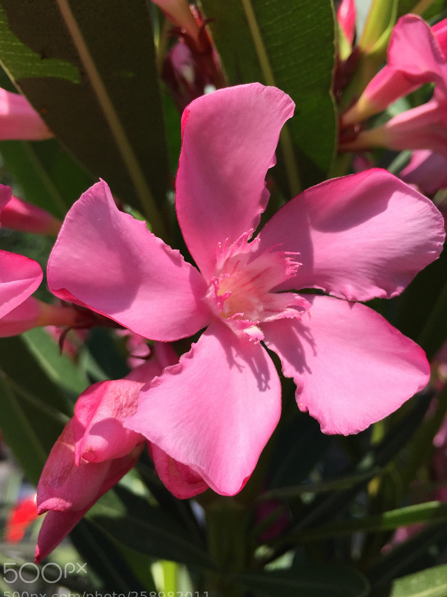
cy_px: 272
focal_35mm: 35
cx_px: 245
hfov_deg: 40.6
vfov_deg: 52.6
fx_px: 603
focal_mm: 4.15
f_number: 2.2
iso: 32
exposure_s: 1/1980
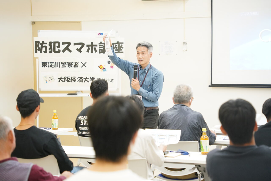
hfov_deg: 19.5
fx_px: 791
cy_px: 90
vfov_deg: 13.0
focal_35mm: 105
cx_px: 136
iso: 3200
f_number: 4.5
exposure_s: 1/250
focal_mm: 105
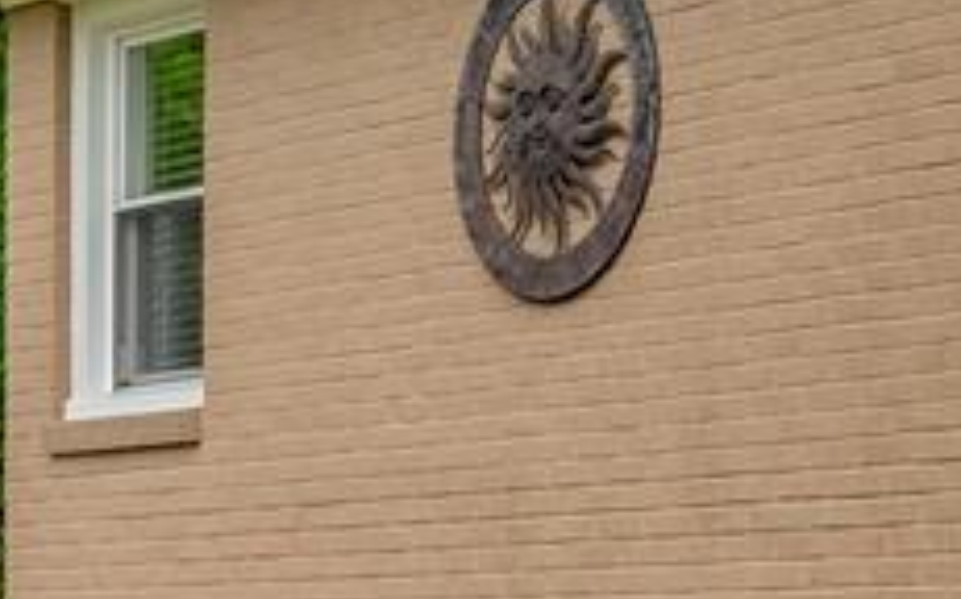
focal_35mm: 131
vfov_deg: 9.8
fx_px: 3428
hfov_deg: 14.4
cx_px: 1643
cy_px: 709
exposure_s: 1/1000
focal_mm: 29
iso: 1600
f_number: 8
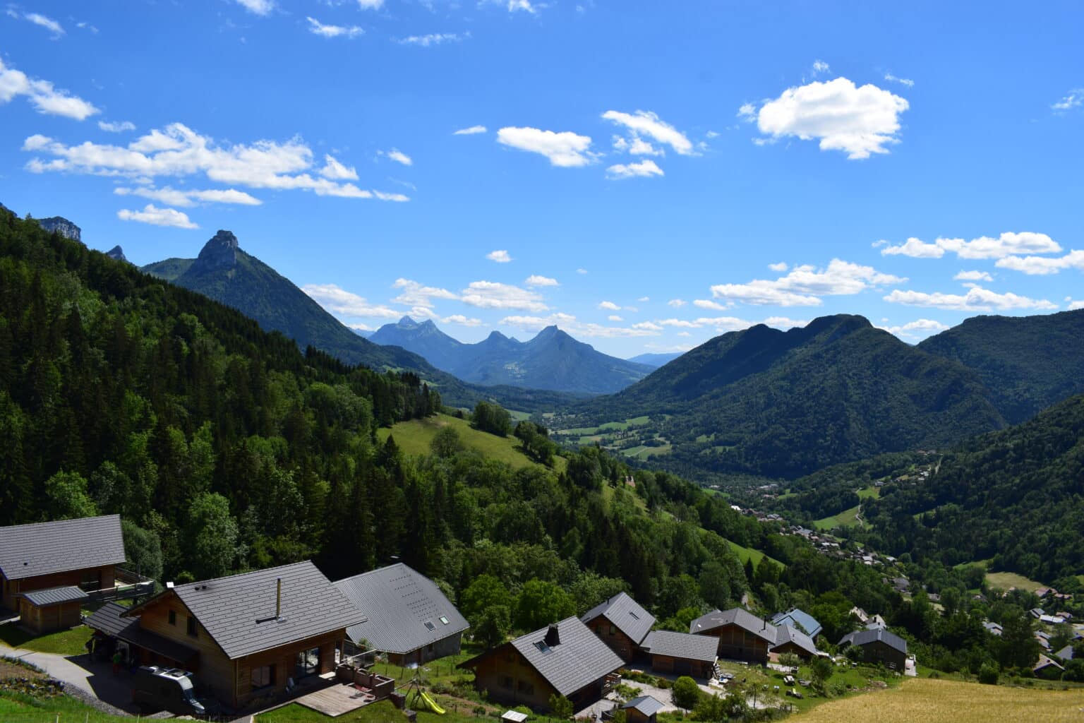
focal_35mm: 30
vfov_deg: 43.6
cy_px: 362
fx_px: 903
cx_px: 542
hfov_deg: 61.9
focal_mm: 20
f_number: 11
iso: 280
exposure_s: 1/500
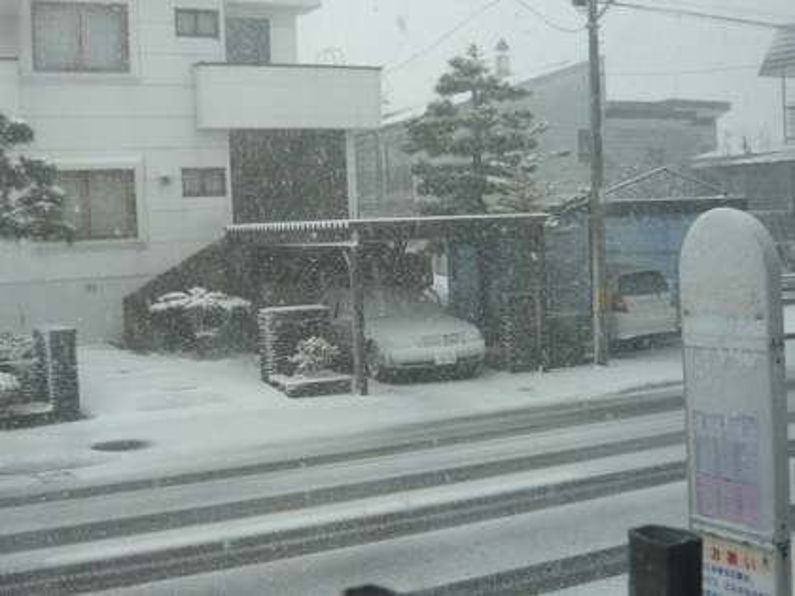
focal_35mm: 45
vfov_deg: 32.2
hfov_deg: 42.1
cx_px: 398
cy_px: 298
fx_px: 1033
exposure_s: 1/400
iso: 100
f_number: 2.8
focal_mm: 5.5
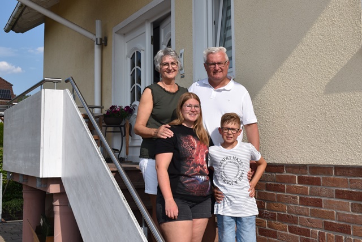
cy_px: 121
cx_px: 181
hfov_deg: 55.1
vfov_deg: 38.4
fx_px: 347
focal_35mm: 34
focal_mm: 23
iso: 100
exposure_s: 1/200
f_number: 11
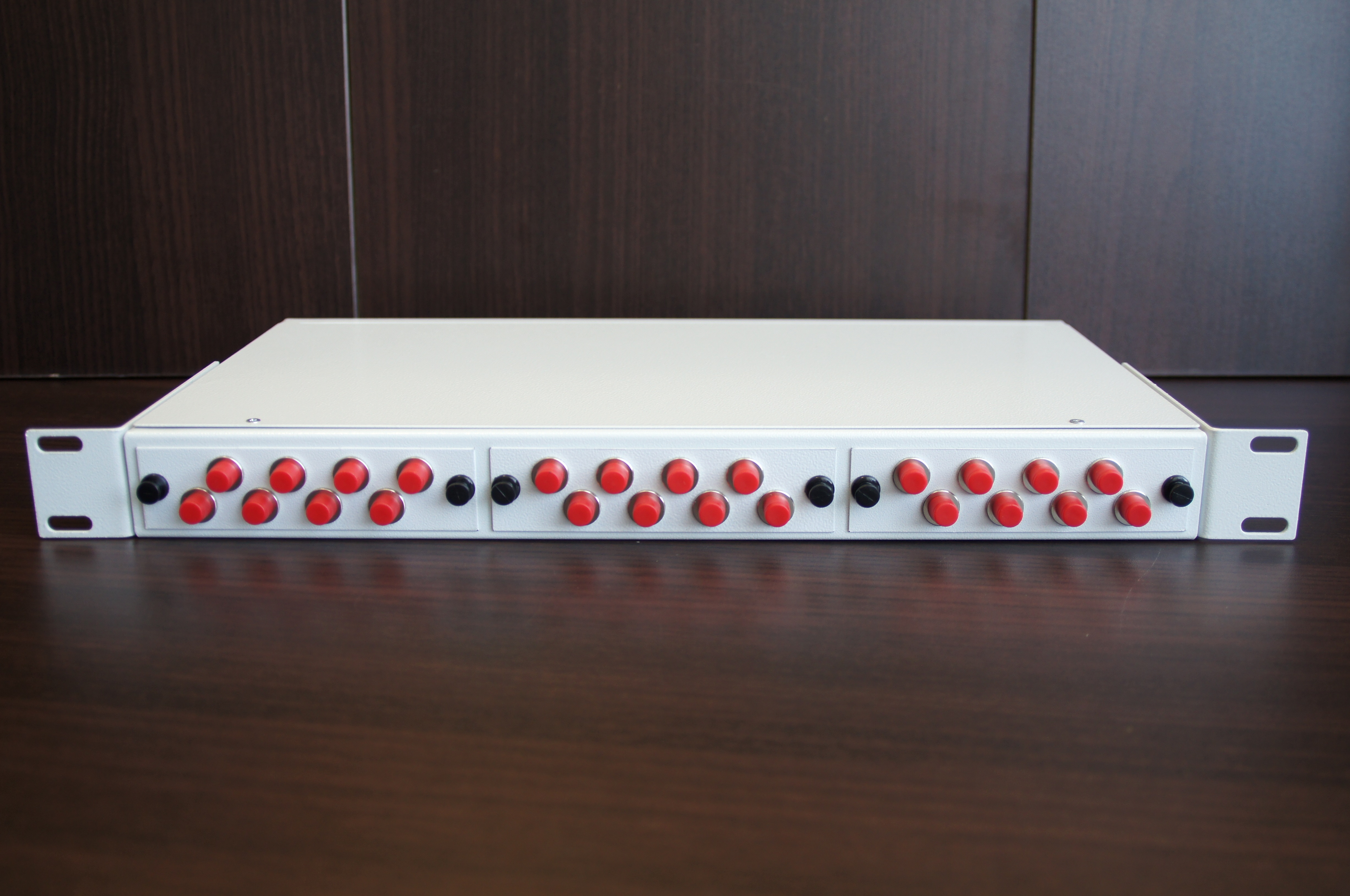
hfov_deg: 53.2
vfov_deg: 36.8
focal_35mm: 36
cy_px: 448
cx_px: 675
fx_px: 1349
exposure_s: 1/40
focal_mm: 24
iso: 200
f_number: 3.5
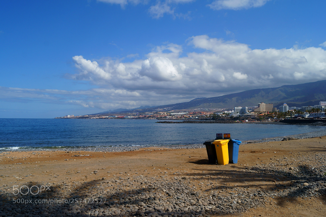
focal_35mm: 30
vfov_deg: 43.5
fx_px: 271
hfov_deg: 62.0
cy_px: 108
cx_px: 163
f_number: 9
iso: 100
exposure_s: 1/500
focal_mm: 20
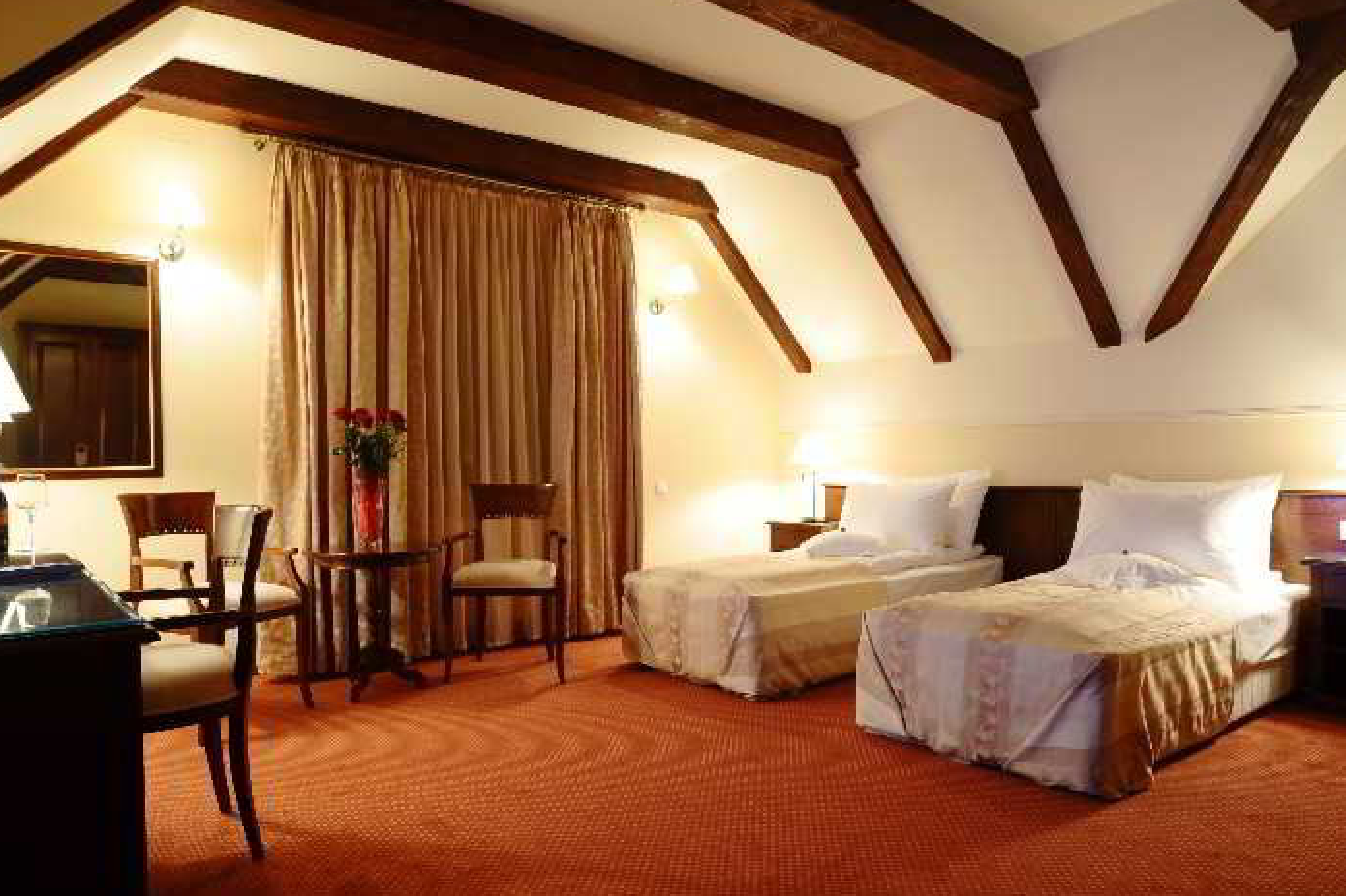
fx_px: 860
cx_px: 624
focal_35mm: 23
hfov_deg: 76.0
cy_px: 474
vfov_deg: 55.1
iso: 200
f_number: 8
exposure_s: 1.5
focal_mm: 20
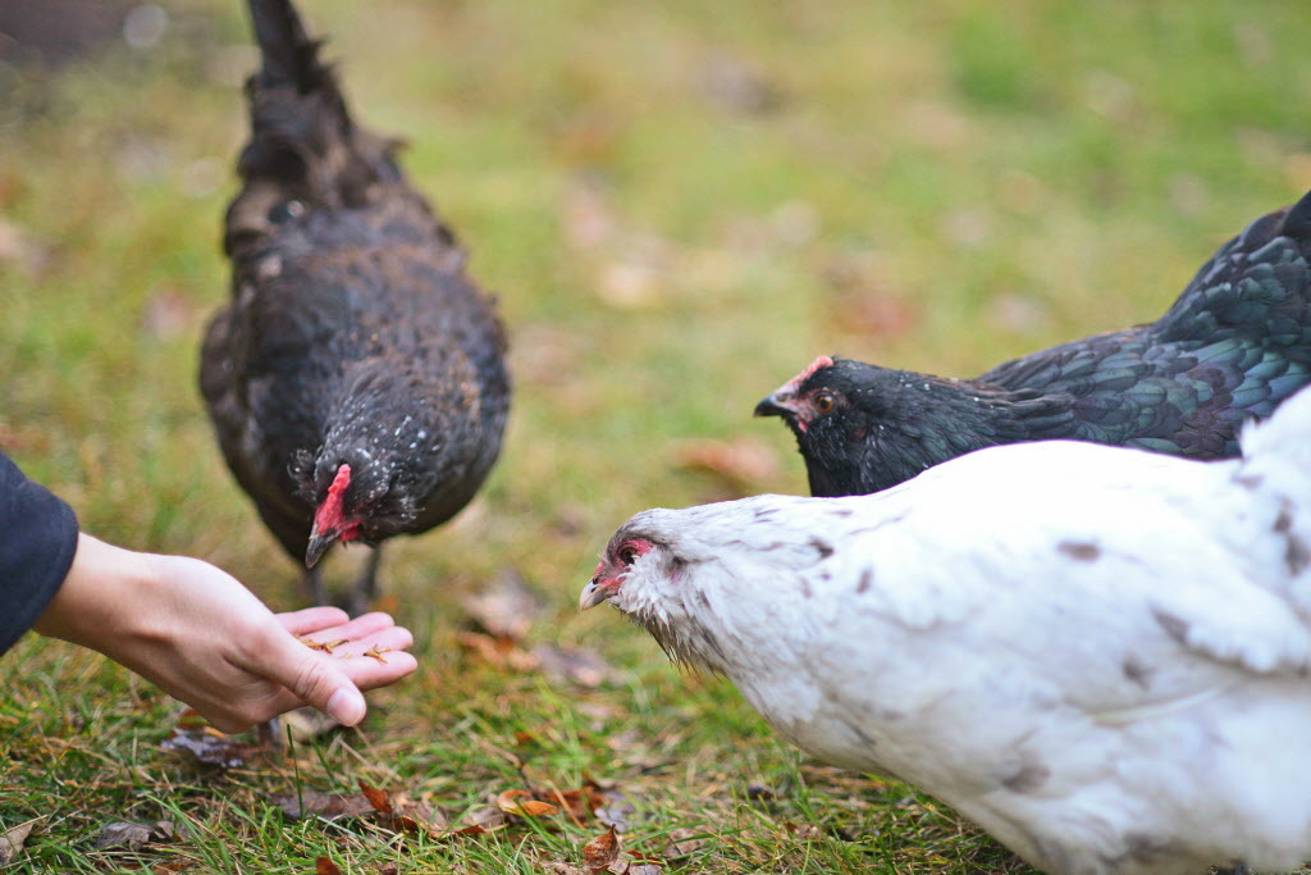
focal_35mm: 85
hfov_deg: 23.9
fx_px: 3096
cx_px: 656
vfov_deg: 16.1
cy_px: 438
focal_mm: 85
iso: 1000
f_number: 1.8
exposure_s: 1/250
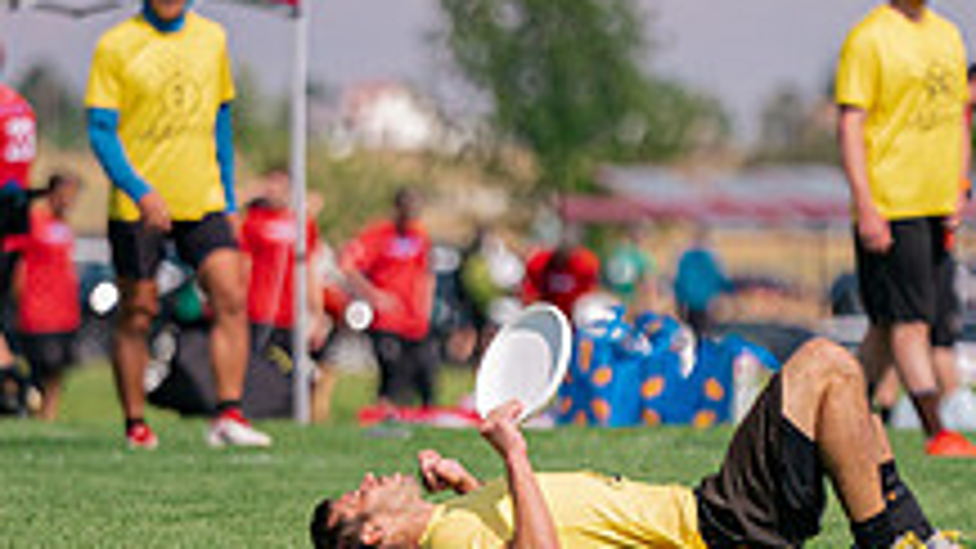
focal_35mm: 560
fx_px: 14491
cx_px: 585
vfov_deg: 2.2
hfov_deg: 3.9
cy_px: 425
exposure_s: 1/16000
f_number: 2.8
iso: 640
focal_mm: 200
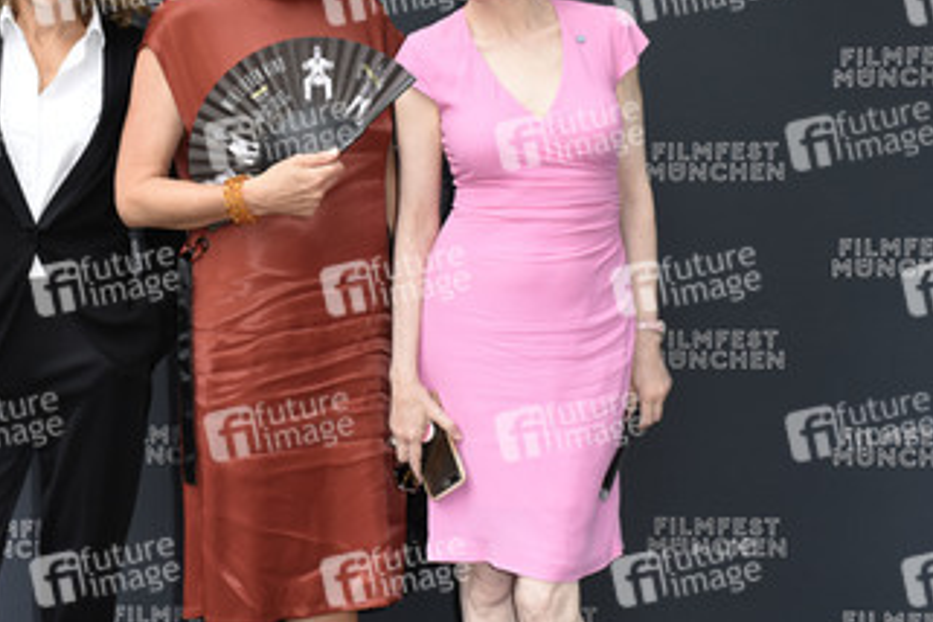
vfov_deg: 18.4
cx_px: 318
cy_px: 209
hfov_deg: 27.3
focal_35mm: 74
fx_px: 1910
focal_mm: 35
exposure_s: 1/100
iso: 500
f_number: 6.3
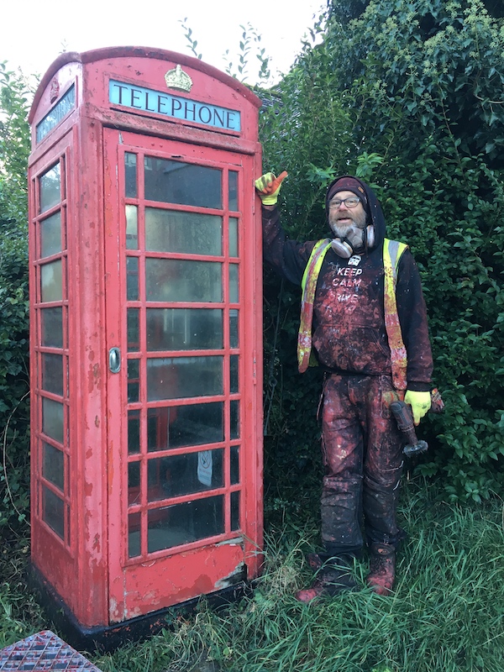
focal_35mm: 29
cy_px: 336
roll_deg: +1.1
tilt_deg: -0.7
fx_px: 563
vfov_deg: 61.7
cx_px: 252
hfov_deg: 48.2
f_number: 2.2
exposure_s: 1/33
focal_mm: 4.15
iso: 32
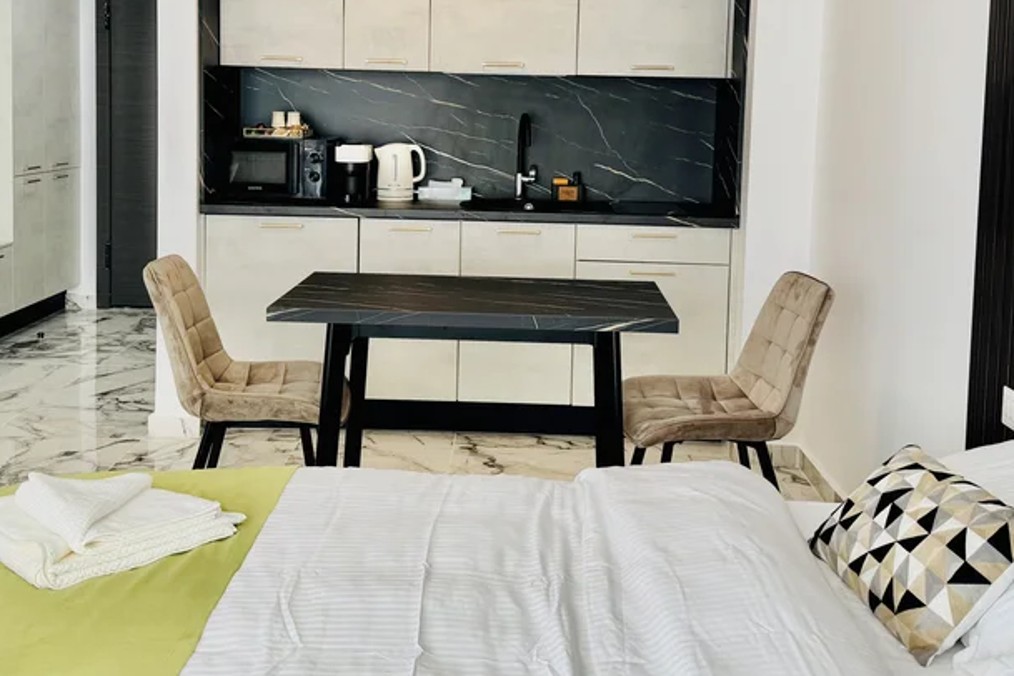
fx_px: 1155
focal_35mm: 41
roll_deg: -1.8
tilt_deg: -4.3
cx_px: 495
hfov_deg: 47.4
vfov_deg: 32.2
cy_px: 201
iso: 100
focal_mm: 6.76
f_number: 1.78
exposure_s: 1/121
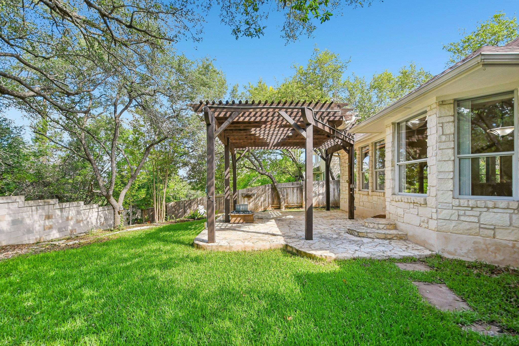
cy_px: 173
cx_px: 260
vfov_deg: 77.3
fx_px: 216
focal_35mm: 15
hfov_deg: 100.4
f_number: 8
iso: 400
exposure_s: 1/250
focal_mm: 10
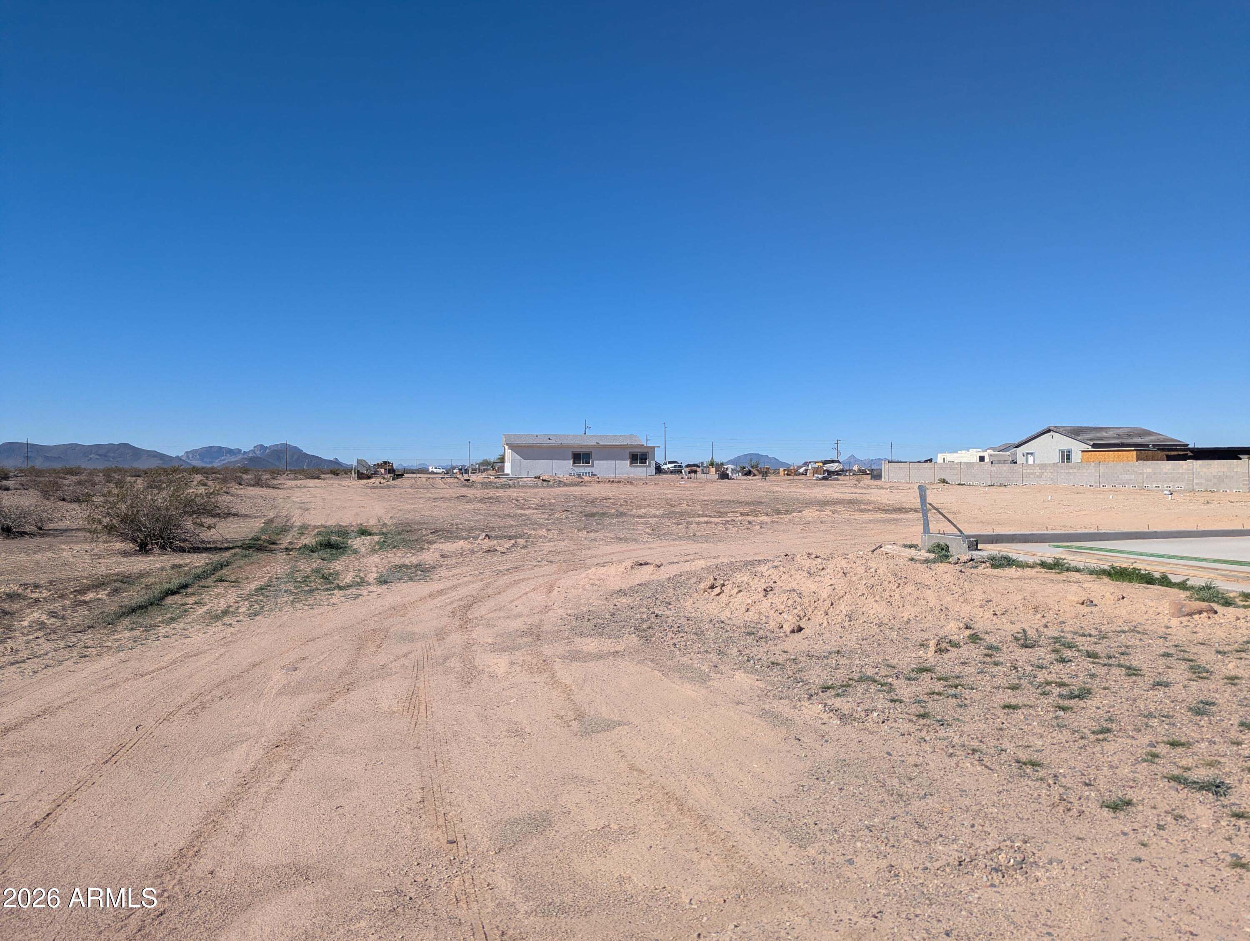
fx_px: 868
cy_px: 470
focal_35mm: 24
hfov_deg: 71.5
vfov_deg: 56.9
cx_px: 625
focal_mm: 6.81
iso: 55
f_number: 1.85
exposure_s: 1/3236
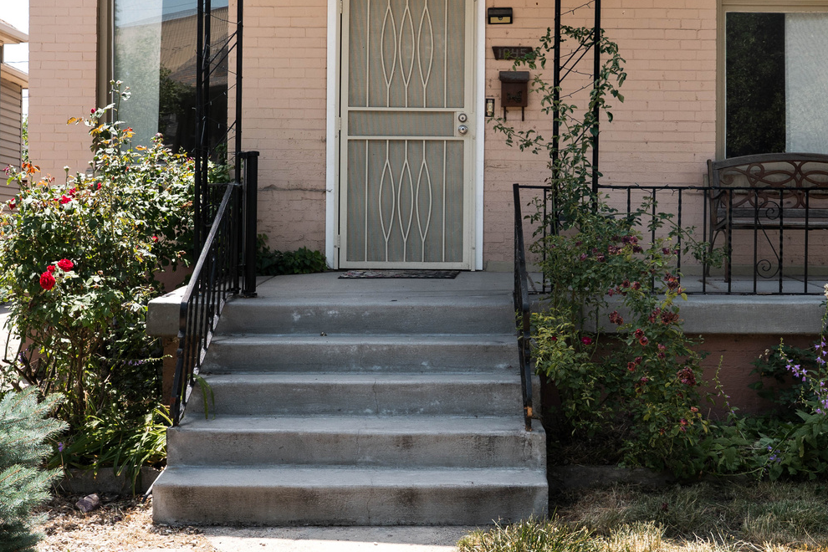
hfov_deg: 33.2
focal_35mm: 60
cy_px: 213
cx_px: 447
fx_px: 1389
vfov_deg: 22.4
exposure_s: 1/250
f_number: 7.1
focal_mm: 29.2
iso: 100
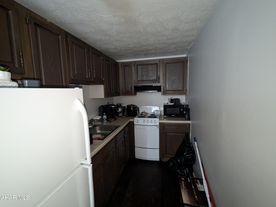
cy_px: 104
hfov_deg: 106.2
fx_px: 104
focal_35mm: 13
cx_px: 138
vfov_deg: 89.9
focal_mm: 1.95
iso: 622
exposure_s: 1/23.5
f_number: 2.2
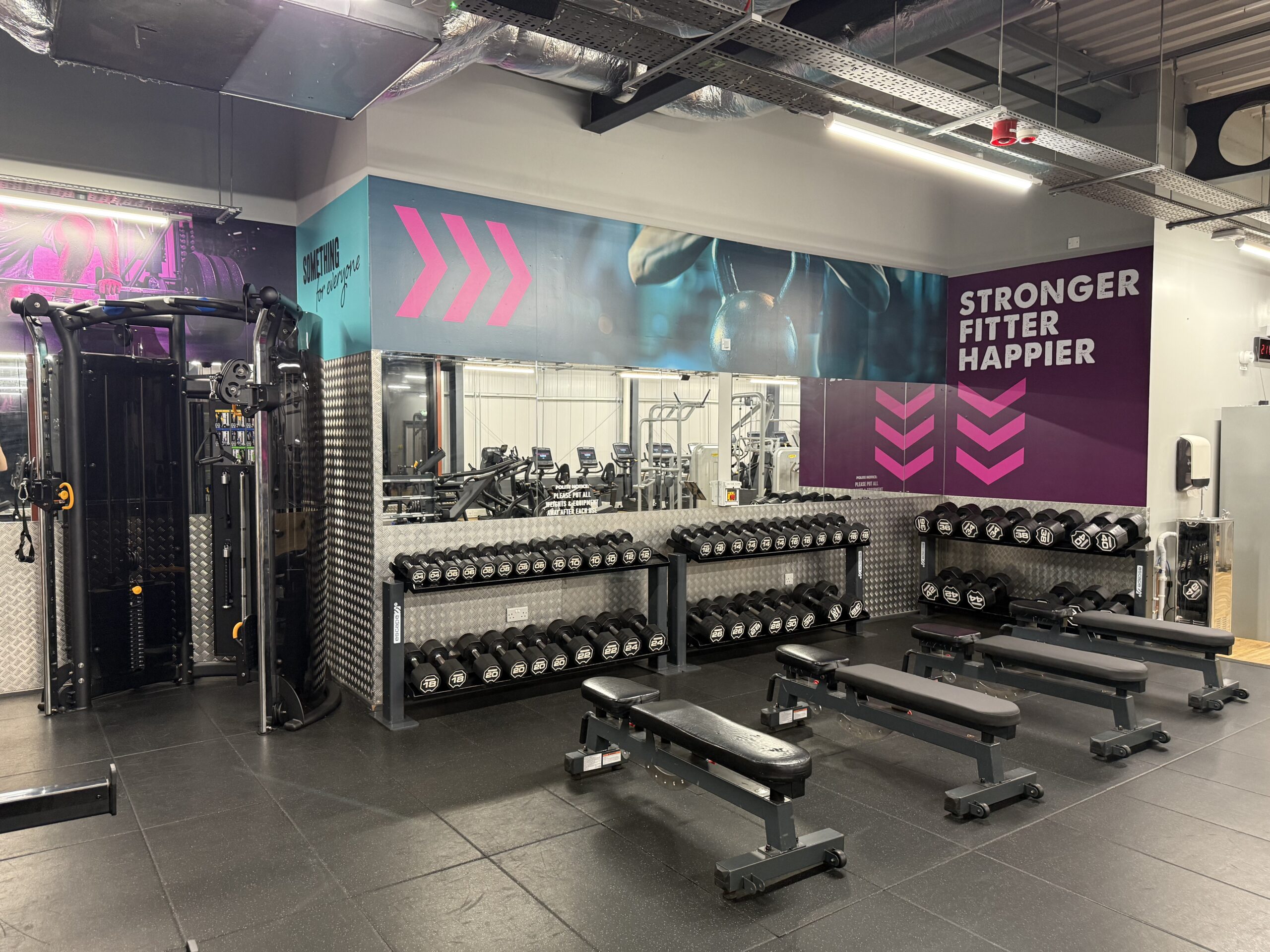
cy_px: 476
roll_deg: -0.2
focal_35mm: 24
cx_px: 635
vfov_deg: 56.8
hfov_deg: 71.6
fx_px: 881
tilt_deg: -2.2
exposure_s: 1/50
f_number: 1.78
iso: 250
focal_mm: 6.76
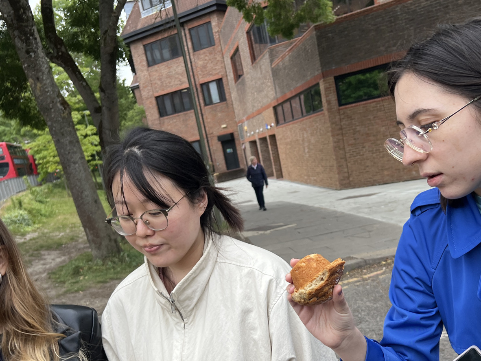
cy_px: 280
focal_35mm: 44
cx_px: 278
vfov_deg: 32.1
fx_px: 611
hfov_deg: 42.8
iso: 50
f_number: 1.5
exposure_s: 1/486
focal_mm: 5.7
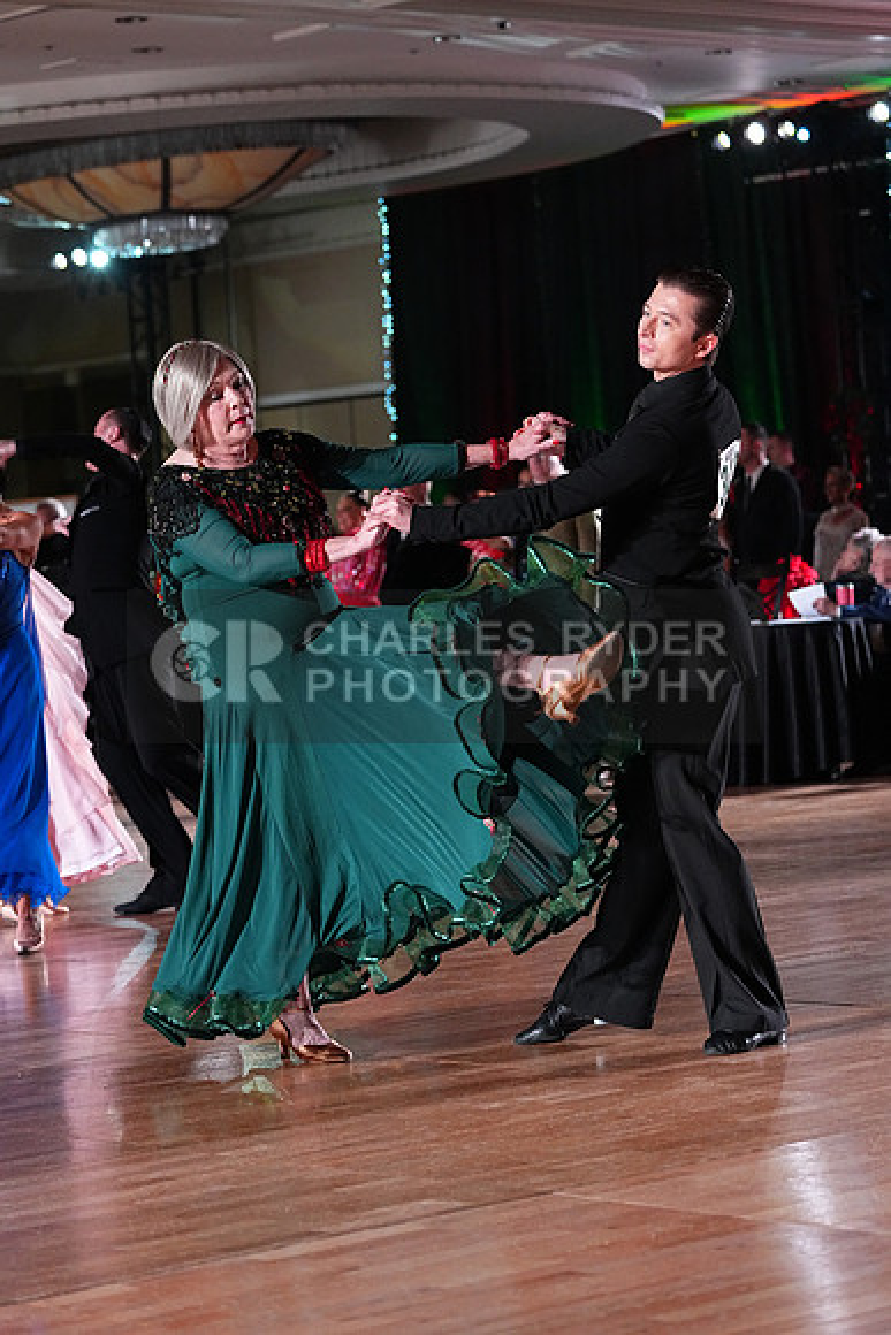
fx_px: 3599
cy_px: 668
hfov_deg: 14.1
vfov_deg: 21.0
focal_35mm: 97
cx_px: 446
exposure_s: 1/400
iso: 6400
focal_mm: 97
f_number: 4.5
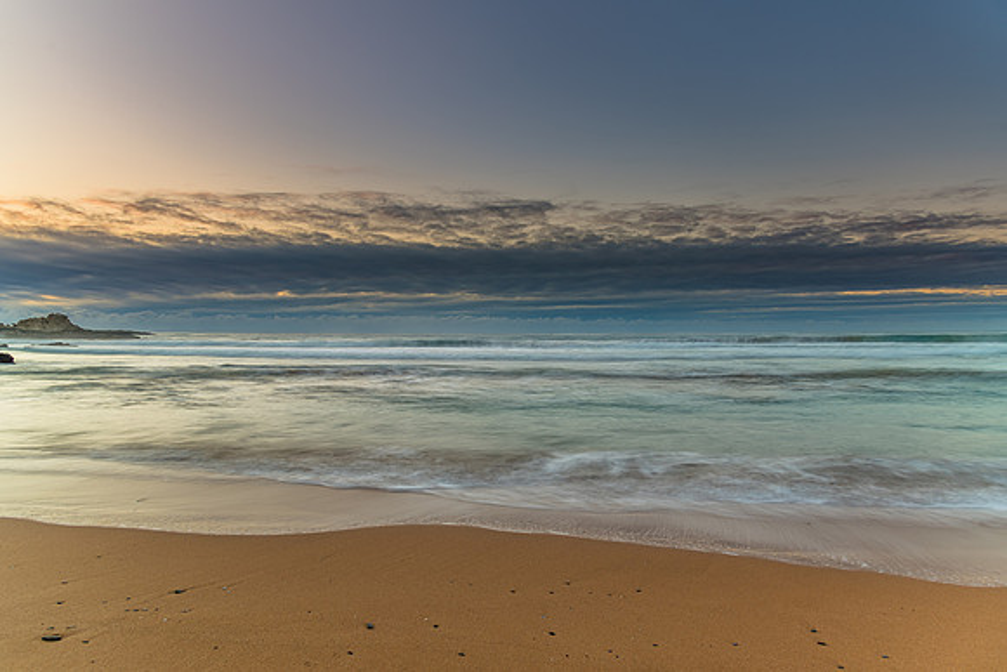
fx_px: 696
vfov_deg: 51.5
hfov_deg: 71.7
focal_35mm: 25
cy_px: 336
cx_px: 504
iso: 31
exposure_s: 2.5
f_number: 8
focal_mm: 24
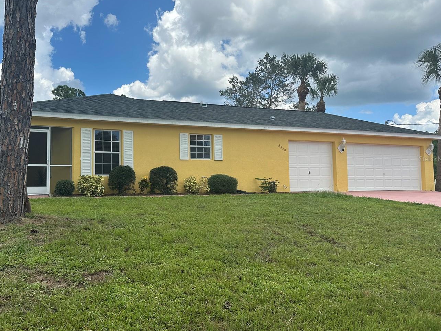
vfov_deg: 46.8
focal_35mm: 30
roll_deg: +0.4
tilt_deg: +3.2
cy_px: 159
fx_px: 382
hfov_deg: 59.5
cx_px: 176
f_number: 1.78
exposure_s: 1/4545
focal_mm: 6.86
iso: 80
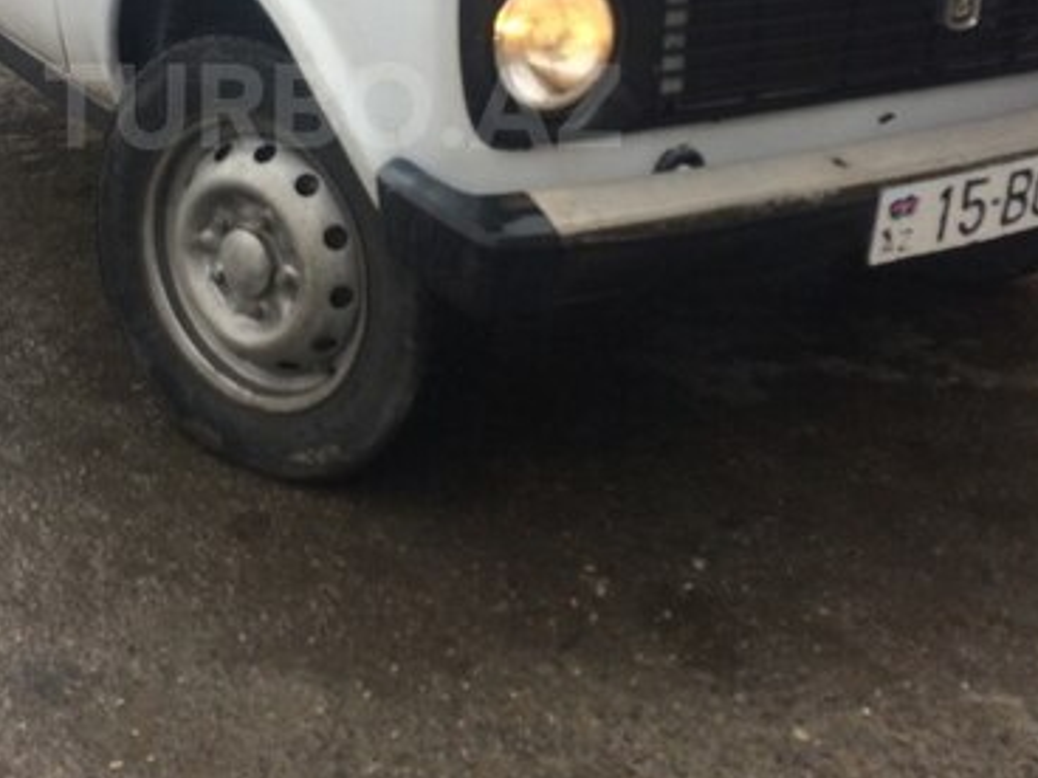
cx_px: 333
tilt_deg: -15.7
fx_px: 1559
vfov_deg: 27.2
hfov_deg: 36.4
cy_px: 106
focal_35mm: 52
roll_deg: -1.0
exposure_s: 1/165
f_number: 2.2
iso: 32
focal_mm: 4.15
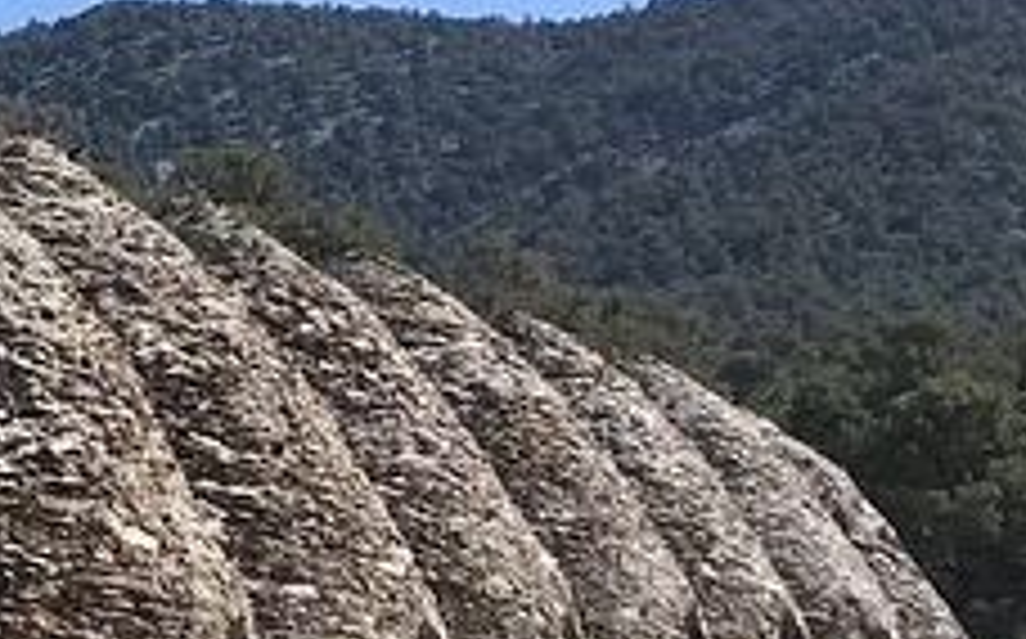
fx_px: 3017
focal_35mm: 108
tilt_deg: +11.2
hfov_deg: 17.0
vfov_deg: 12.1
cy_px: 400
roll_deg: +0.6
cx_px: -614
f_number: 2.2
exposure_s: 1/1282
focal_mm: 4.15
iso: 25
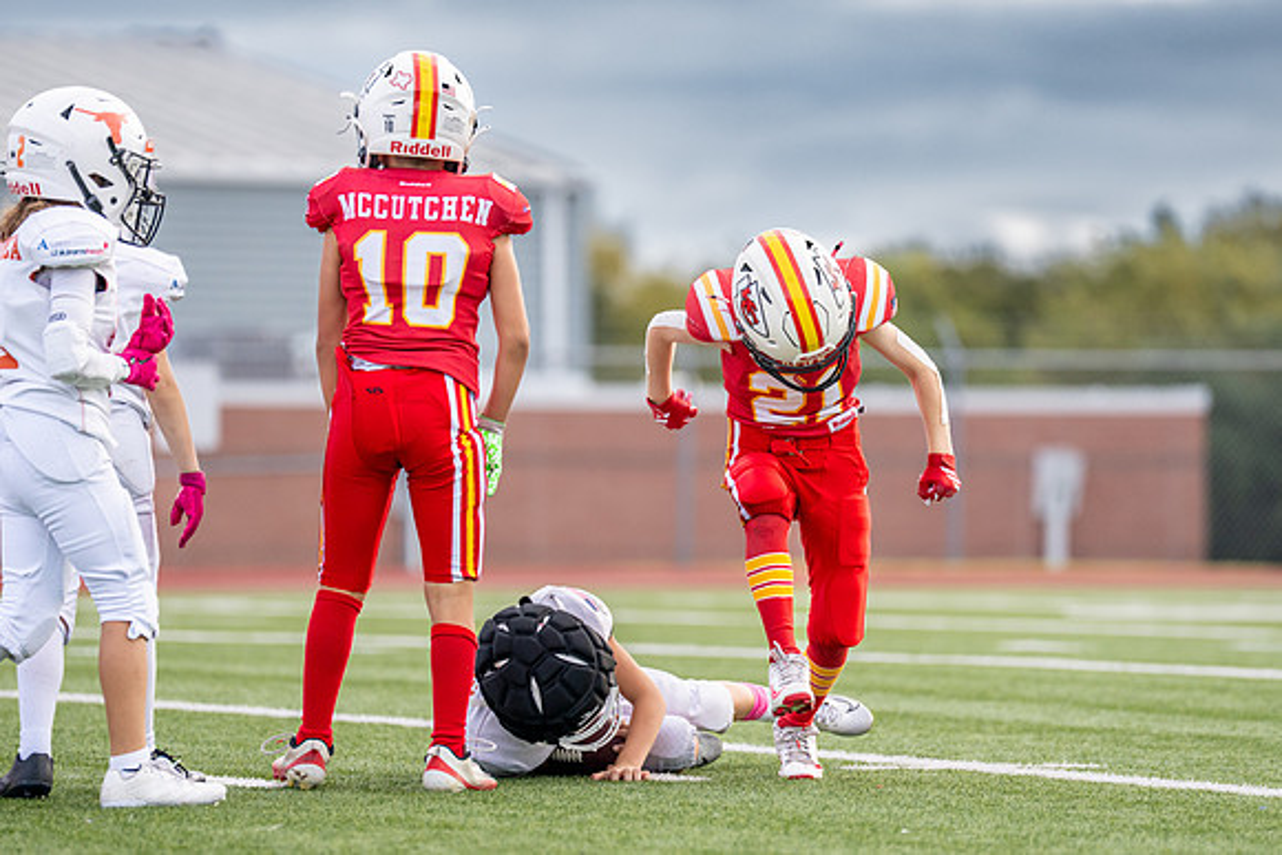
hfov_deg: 7.5
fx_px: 9733
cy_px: 432
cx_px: 754
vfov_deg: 5.0
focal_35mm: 273
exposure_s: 1/2500
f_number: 2.8
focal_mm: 200
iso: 400
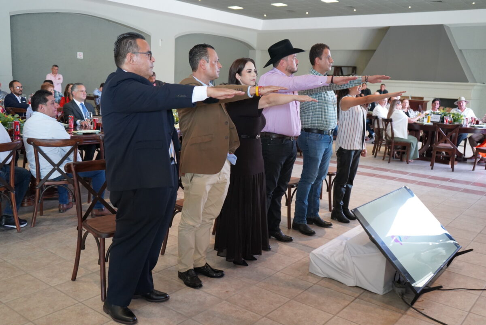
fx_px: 459
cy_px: 162
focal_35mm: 34
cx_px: 243
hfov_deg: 55.8
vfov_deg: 38.9
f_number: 4
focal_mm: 34
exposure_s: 1/160
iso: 5000
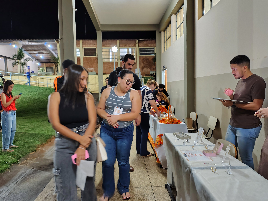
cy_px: 100
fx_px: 194
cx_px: 134
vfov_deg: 54.9
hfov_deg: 69.4
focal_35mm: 25
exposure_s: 1/20
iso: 2266
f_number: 1.7
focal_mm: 4.71
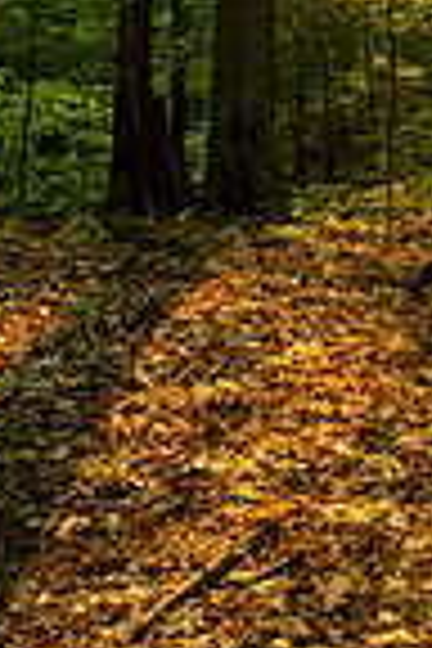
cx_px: 392
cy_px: -112
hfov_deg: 14.4
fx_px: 1692
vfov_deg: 20.4
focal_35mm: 94
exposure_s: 1/2.5
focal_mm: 20
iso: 100
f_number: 16
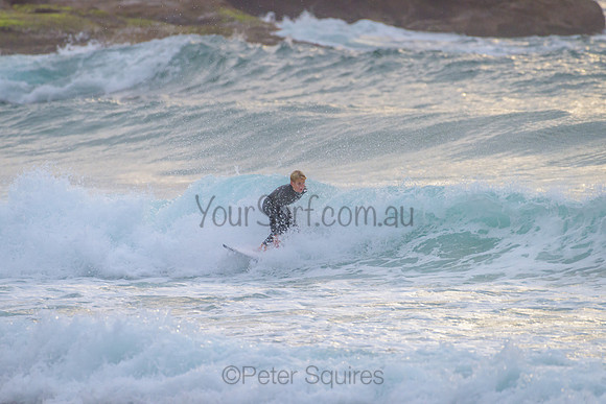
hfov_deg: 3.4
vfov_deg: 2.2
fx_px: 10323
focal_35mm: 613
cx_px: 294
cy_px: 198
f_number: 5.6
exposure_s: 1/1250
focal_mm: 500
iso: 400
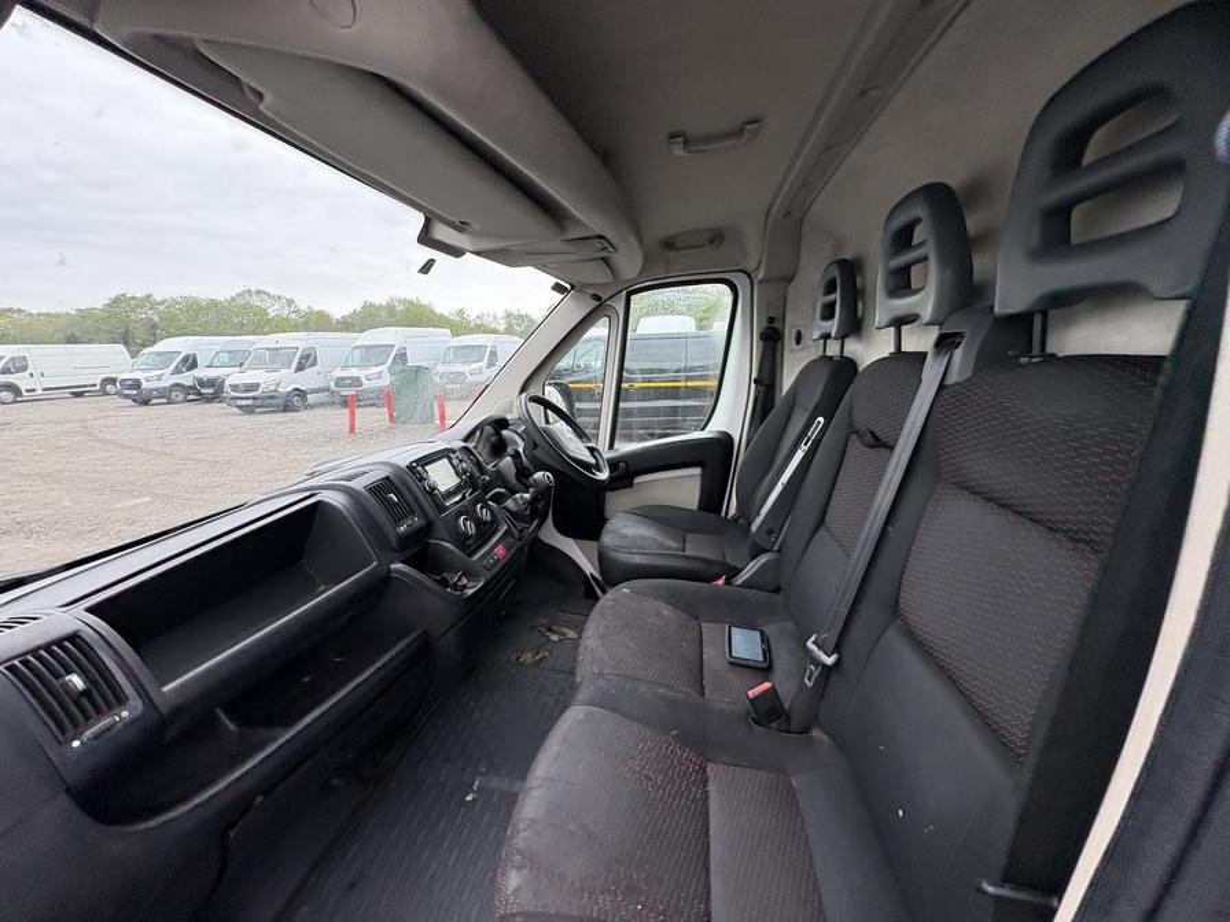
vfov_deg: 85.7
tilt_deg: -16.1
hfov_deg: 102.1
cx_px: 615
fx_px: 497
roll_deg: -1.1
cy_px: 461
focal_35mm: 14
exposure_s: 1/116
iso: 80
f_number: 2.2
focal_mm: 2.22
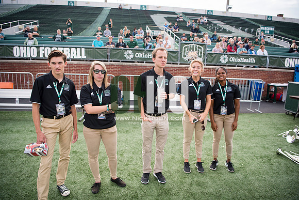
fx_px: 199
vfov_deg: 53.2
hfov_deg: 73.7
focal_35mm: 24
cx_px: 150
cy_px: 100
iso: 400
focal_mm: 24
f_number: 2.8
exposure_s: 1/2000
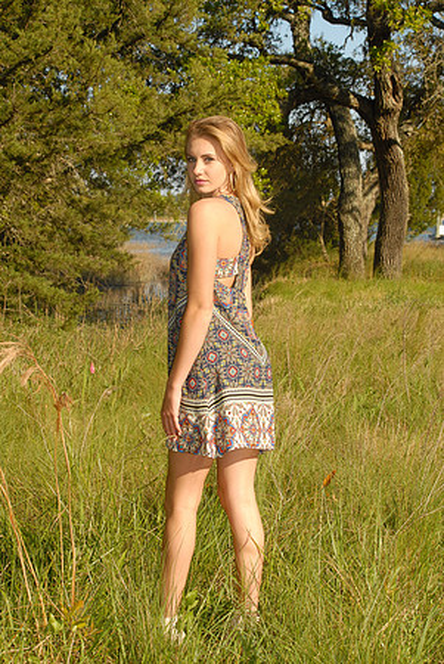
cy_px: 332
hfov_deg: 15.7
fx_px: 1606
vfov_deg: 23.4
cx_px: 222
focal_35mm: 87
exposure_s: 1/250
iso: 400
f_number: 13
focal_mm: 58
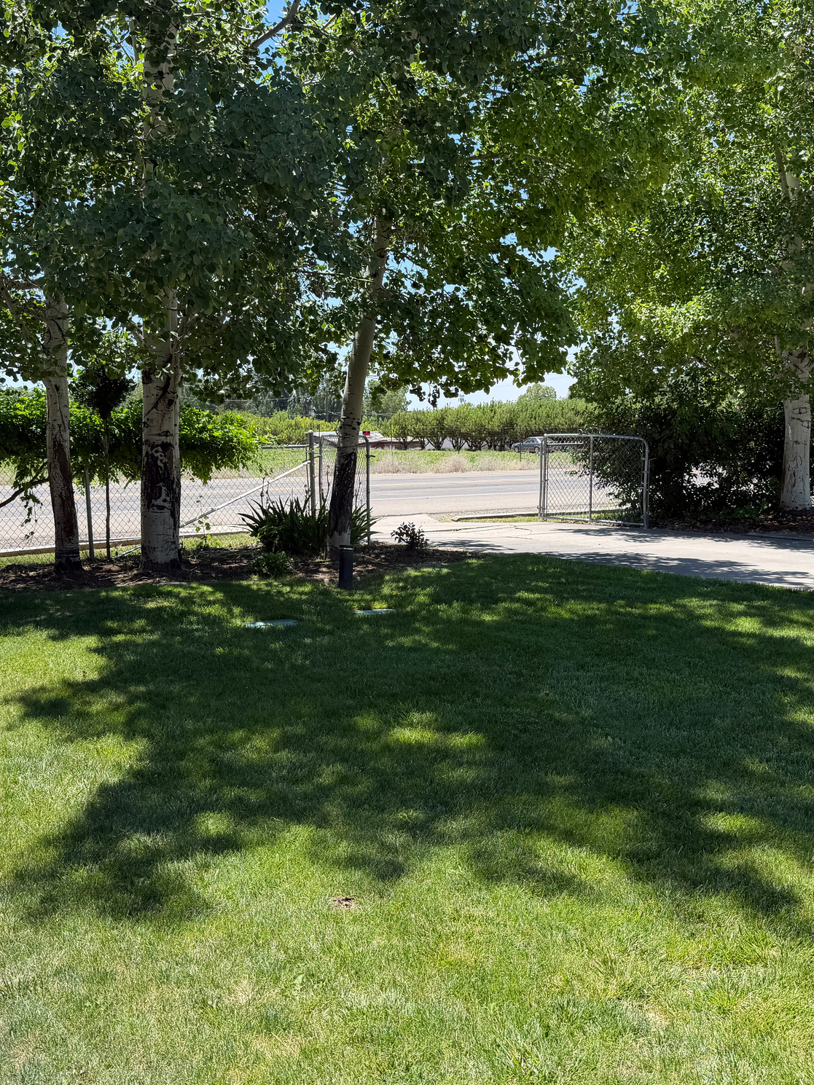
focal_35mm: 33
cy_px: 545
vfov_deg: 55.3
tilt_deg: -6.5
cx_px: 391
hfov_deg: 42.9
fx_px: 1035
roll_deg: +0.7
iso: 80
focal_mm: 6.76
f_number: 1.78
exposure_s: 1/1361
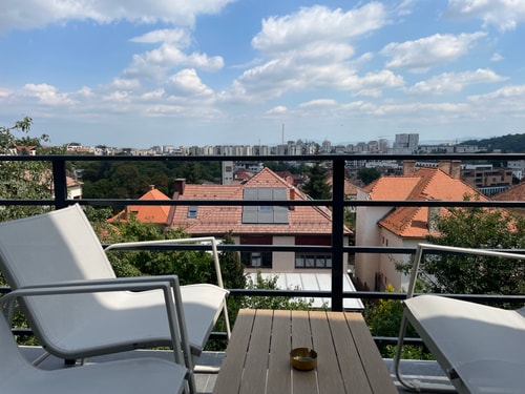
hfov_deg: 67.3
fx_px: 394
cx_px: 262
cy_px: 197
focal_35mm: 26
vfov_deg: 53.1
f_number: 1.6
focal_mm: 4.2
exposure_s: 1/4292
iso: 32
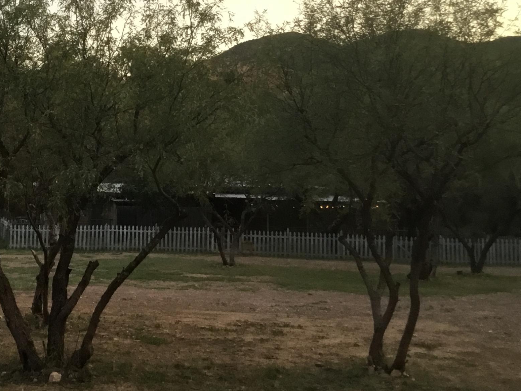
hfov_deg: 31.2
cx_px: 89
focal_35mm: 60
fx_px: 903
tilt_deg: +4.1
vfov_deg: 24.2
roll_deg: -0.6
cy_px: 108
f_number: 2.4
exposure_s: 1/30
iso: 40
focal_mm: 3.3
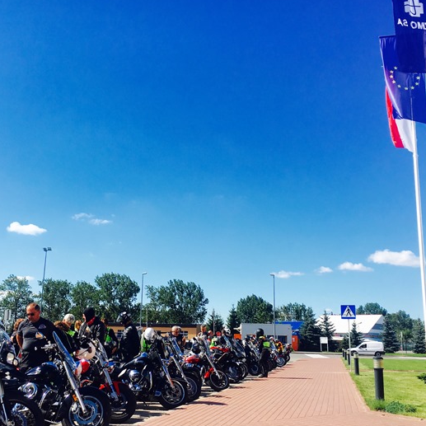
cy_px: 225
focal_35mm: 40
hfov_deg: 41.7
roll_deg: -1.2
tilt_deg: +11.5
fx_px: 557
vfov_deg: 41.8
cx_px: 177
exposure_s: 1/1709
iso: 25
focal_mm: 4.15
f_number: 2.2
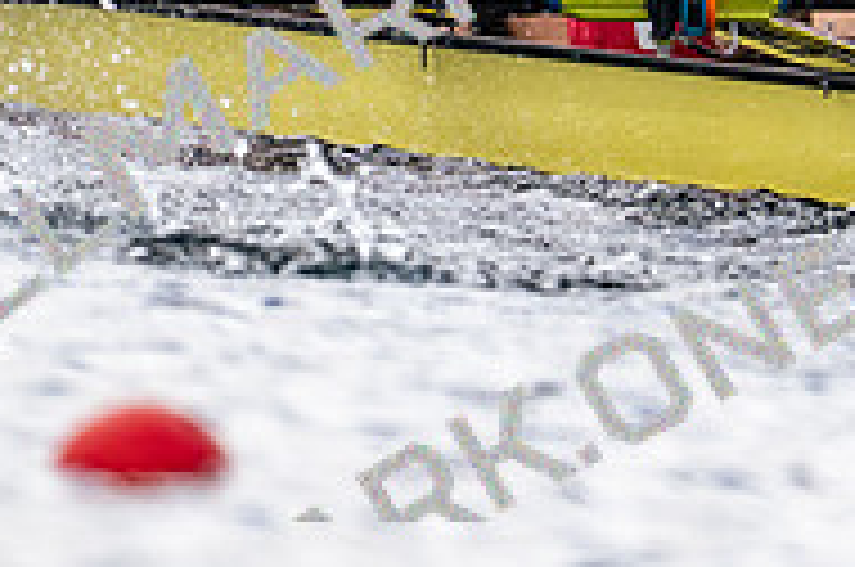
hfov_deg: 1.1
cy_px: -248
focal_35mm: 1831
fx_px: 43413
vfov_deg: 0.7
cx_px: 706
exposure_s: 1/2500
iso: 360
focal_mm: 400
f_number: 4.5
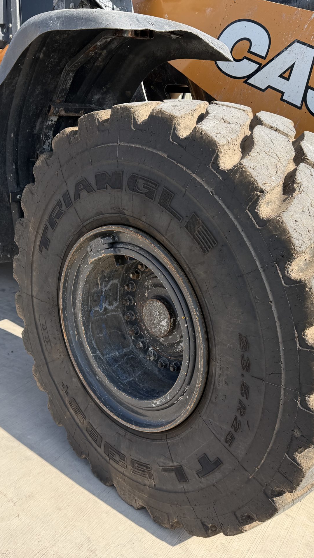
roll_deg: -1.6
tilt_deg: -17.8
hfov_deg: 33.7
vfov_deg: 56.6
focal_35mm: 35
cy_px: 278
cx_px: 148
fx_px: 518
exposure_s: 1/2053
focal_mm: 6.76
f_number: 1.78
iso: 80
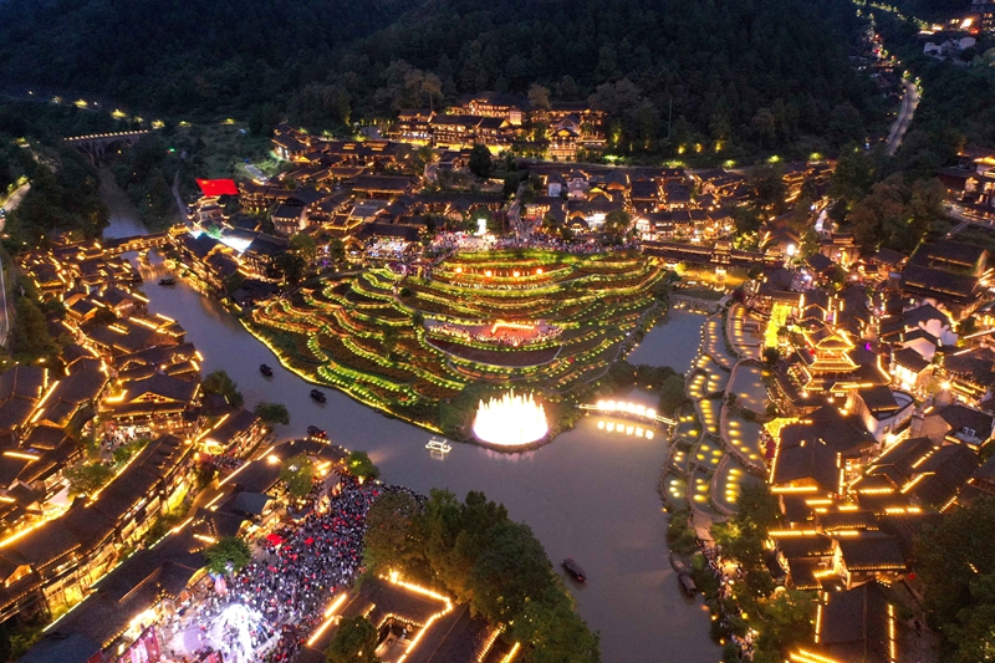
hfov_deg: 65.5
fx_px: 774
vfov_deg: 46.4
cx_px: 498
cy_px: 332
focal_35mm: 28
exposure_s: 1/8
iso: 800
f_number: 2.8
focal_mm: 10.26
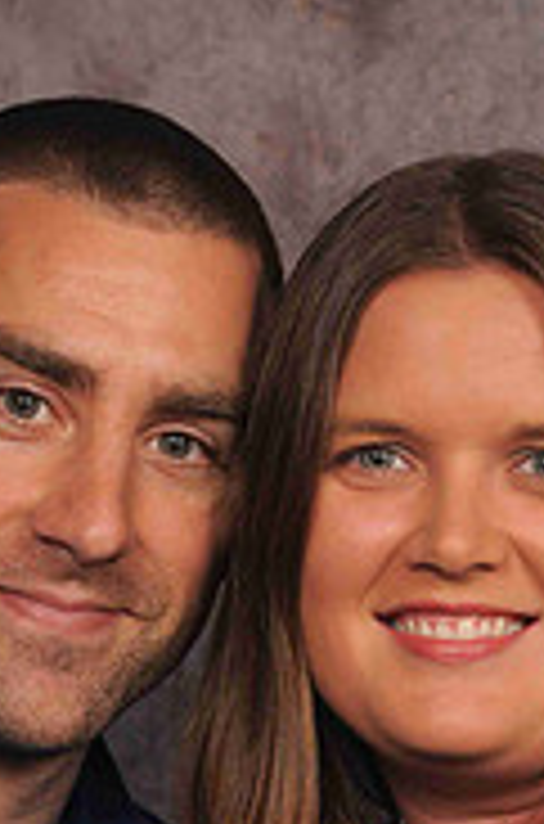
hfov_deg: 7.1
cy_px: 747
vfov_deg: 10.7
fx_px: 4377
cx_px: 241
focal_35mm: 192
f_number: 5.6
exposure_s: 1/125
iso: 200
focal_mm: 52
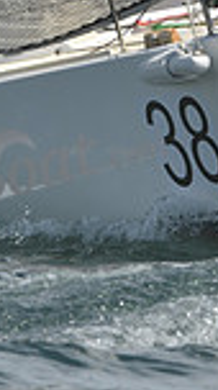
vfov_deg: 2.5
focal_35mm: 881
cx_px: 300
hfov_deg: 1.4
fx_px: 9094
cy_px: 14
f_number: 10
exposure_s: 1/800
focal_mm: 220
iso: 280
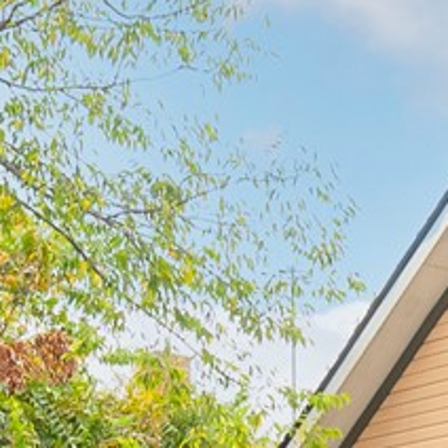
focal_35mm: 139
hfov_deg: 10.8
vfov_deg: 11.5
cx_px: 1059
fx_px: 2035
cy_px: 839
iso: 100
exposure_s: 1/50
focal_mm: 16
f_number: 7.1
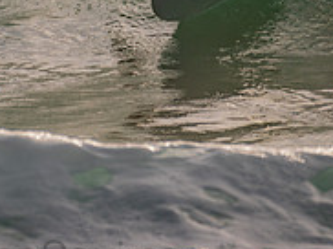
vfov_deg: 0.8
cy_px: -125
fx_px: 18081
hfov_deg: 1.1
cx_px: 156
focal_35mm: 1882
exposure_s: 1/2000
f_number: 5.6
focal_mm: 500
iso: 110
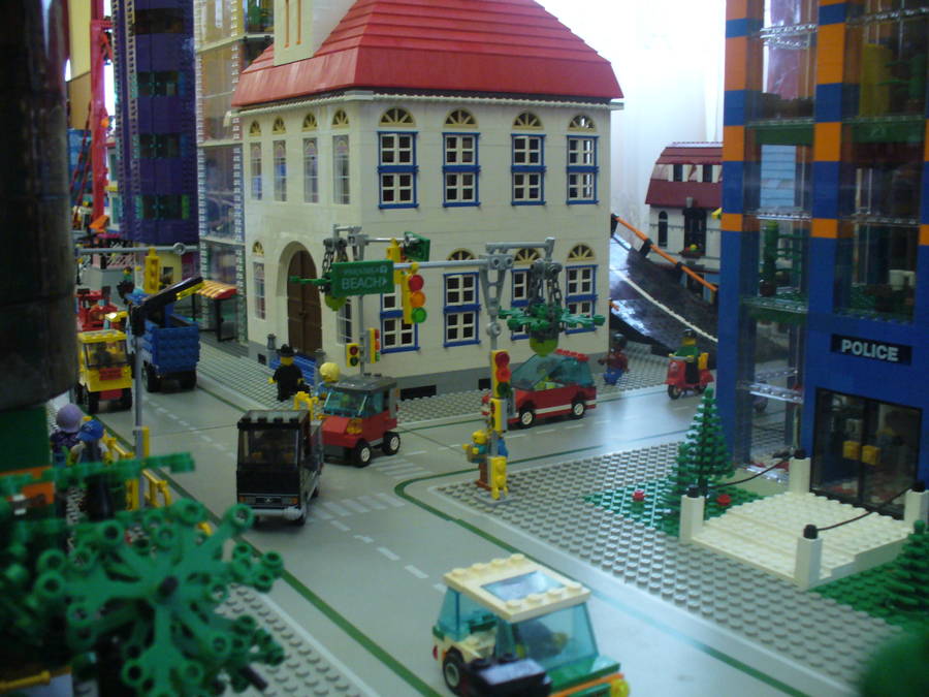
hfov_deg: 50.1
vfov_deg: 38.7
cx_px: 464
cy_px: 348
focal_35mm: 37
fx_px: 993
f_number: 2.8
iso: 200
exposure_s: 1/10
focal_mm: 6.1
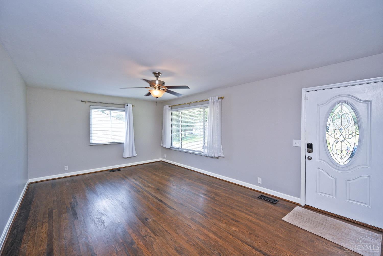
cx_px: 192
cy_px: 128
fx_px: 149
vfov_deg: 81.2
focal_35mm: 14
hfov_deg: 104.3
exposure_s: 1/125
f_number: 5.6
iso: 180
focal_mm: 14
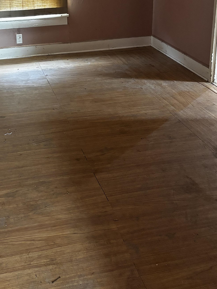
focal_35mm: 46
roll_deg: +2.0
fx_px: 384
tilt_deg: -15.8
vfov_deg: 39.3
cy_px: 50
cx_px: 42
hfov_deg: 30.7
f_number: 1.6
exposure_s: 1/45
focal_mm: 5.96
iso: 500
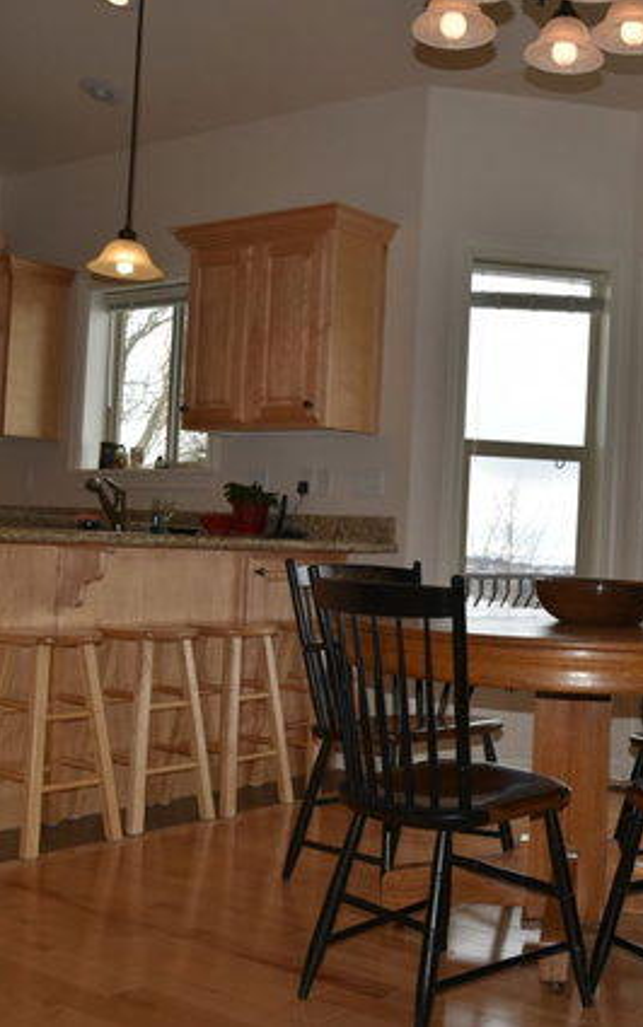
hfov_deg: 29.0
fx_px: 1204
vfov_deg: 46.2
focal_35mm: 43
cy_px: 514
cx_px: 539
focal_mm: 28
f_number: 5.6
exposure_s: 1/125
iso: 100
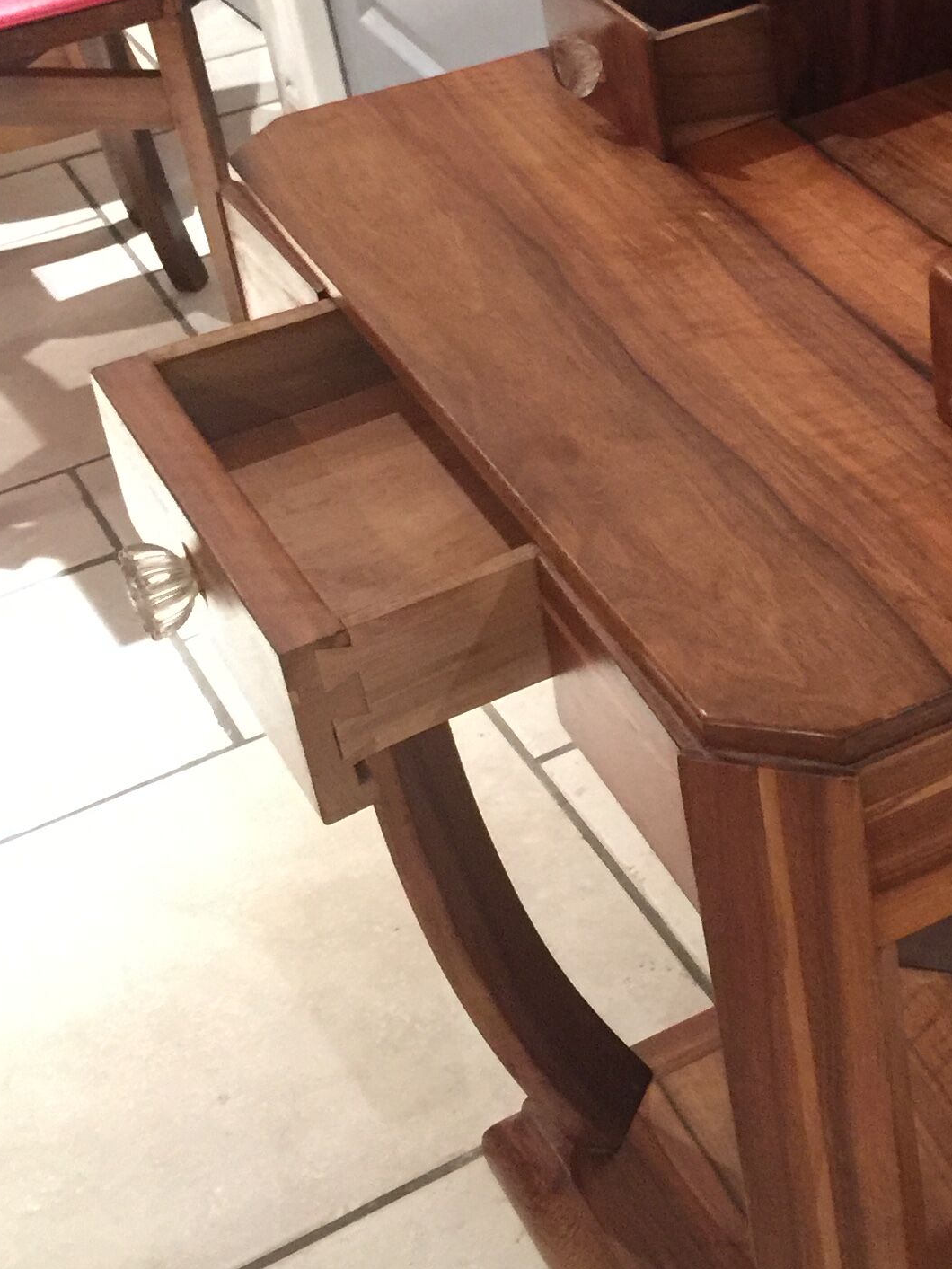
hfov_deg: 20.8
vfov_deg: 28.6
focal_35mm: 67
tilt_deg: -29.5
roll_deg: +4.3
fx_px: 2456
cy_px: 322
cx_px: 1072
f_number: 2.2
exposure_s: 1/8
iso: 160
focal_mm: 4.15
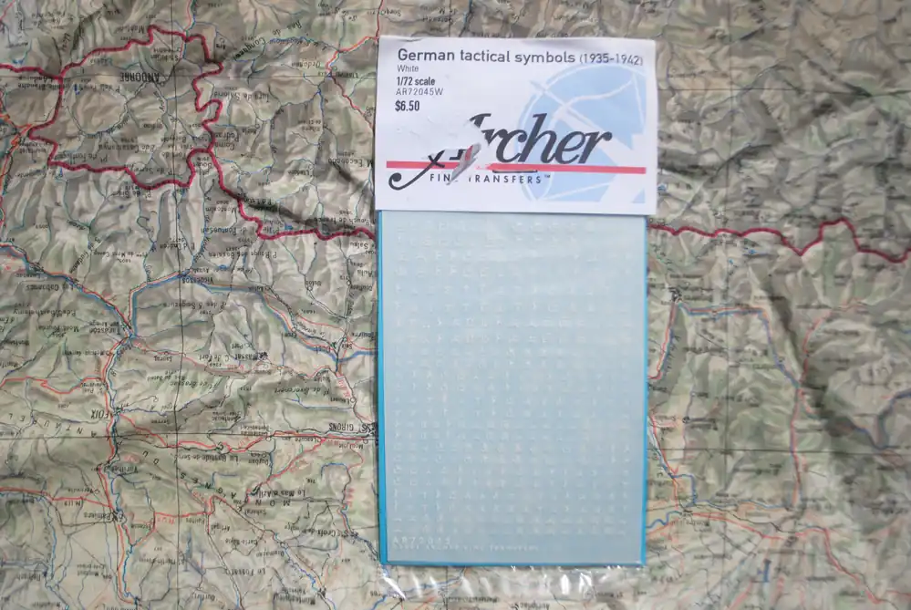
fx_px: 988
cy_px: 305
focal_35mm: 39
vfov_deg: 34.3
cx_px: 456
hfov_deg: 49.5
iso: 100
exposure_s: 1/1600
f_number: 4.2
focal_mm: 26
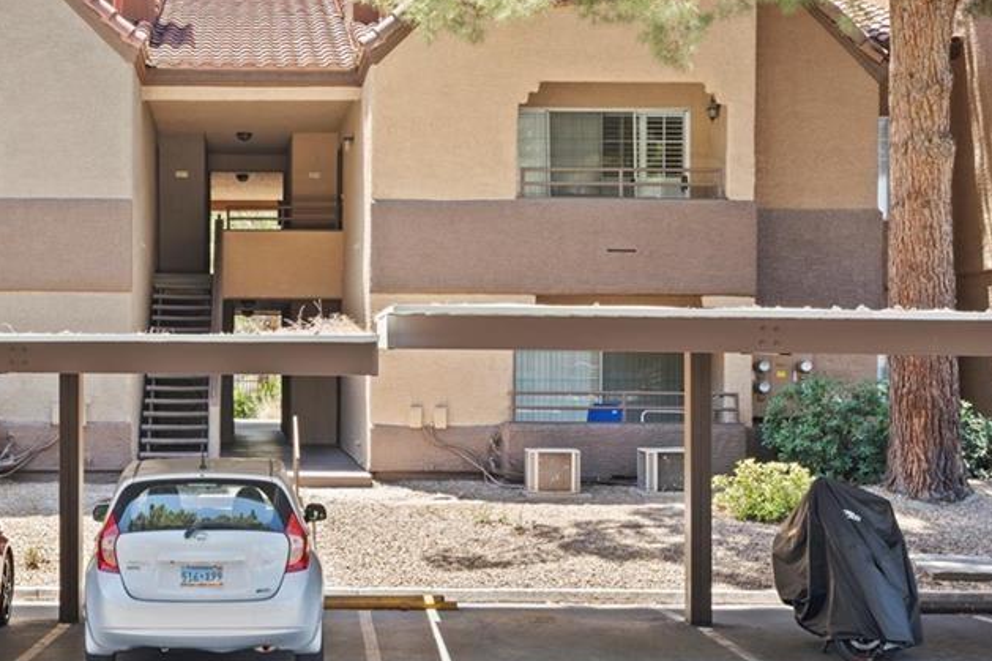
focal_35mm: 57
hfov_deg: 34.5
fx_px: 1570
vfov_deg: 23.7
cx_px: 271
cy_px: 227
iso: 160
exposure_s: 1/10
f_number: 9
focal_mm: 35
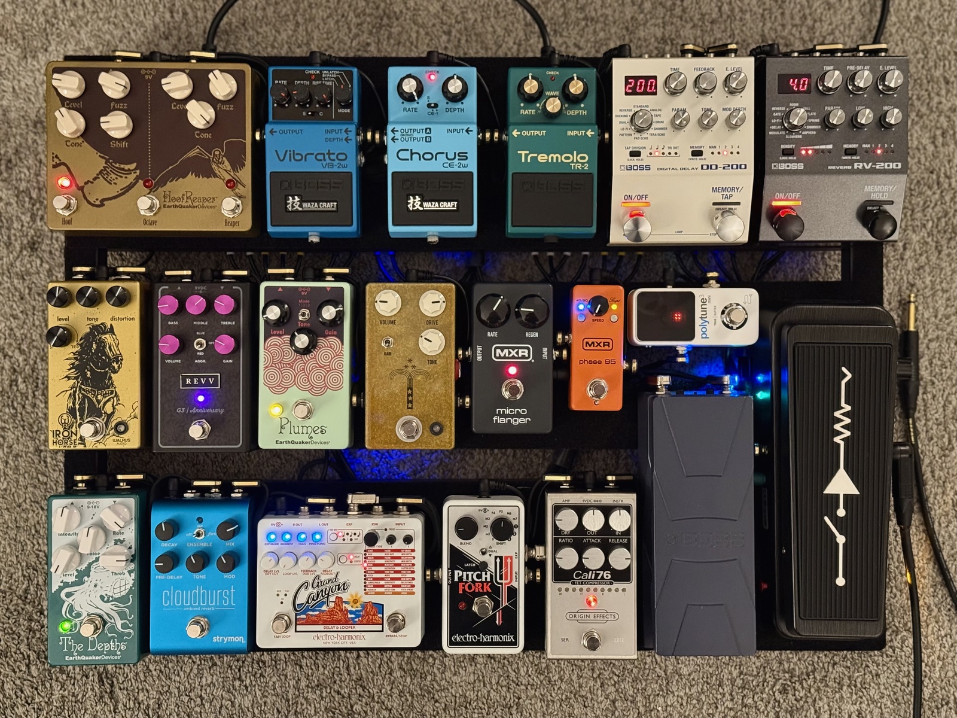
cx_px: 478
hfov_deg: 39.7
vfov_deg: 30.3
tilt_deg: -81.3
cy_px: 359
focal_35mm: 48
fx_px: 1327
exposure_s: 1/39
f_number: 1.78
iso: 500
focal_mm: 6.76
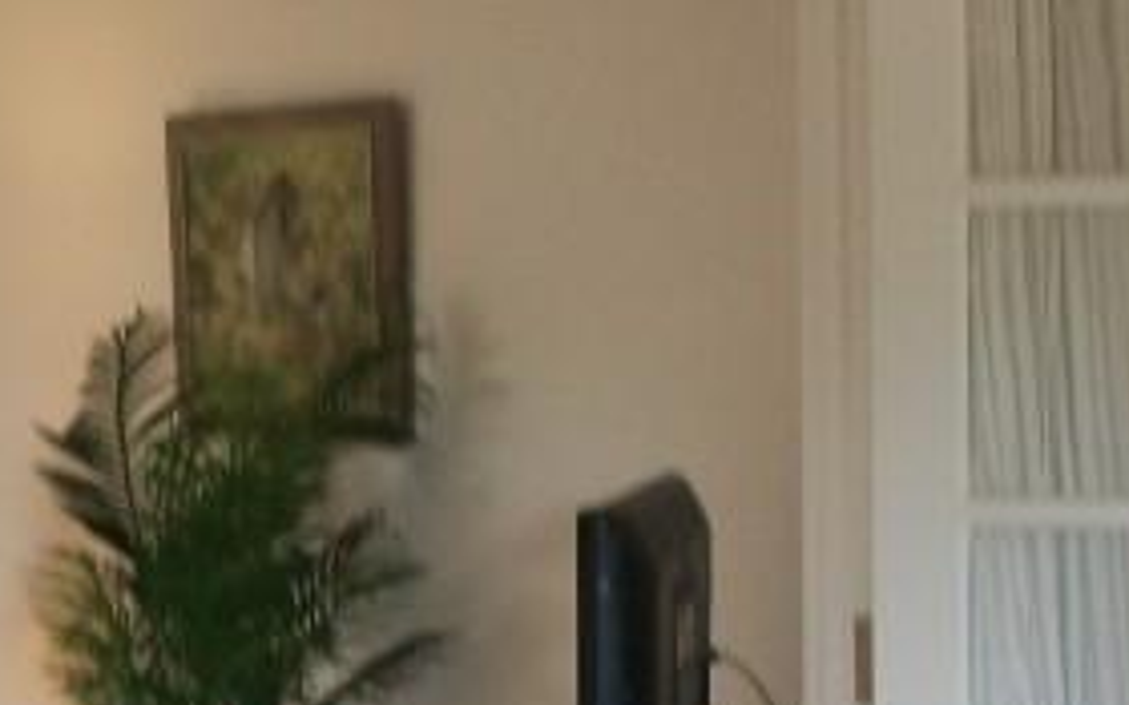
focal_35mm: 124
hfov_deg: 16.8
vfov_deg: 10.5
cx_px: 351
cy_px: 701
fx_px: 3815
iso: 80
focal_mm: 5.7
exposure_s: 1/40
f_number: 2.9
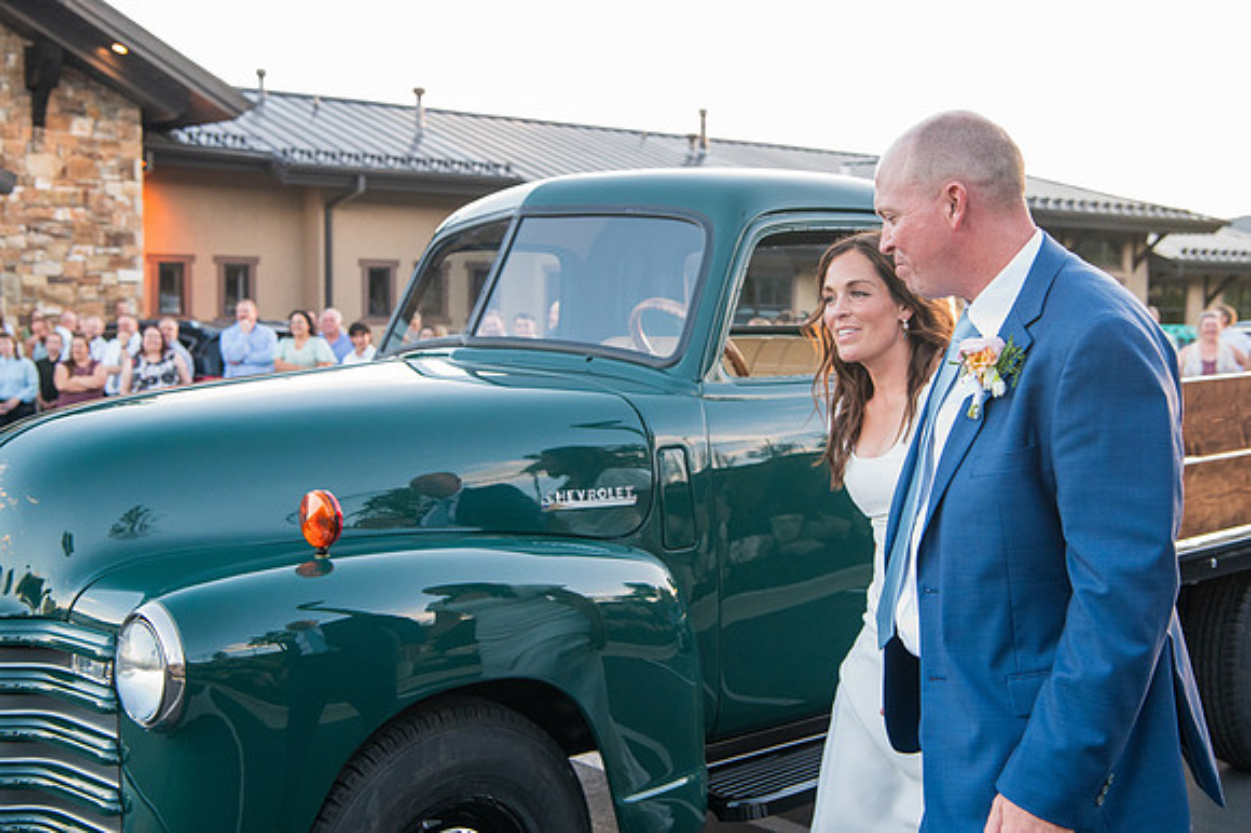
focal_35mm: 46
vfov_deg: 29.5
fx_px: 1581
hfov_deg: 43.2
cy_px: 416
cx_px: 626
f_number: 5
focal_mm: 42
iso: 3200
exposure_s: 1/320
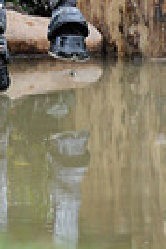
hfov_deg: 0.8
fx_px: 12010
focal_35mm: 1741
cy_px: -283
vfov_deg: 1.2
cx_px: 34
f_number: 5.6
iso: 2000
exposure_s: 1/1000
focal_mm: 400
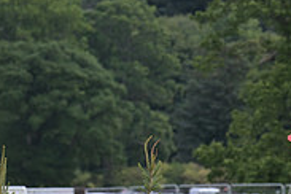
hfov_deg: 3.5
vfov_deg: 2.3
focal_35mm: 586
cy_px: 211
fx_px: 4736
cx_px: 431
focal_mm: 185
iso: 560
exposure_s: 1/1250
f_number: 5.6
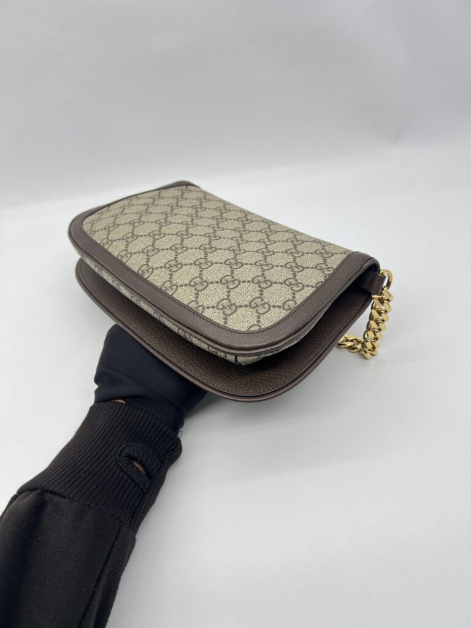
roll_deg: +4.6
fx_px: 472
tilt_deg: -44.0
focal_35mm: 26
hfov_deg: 53.1
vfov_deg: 67.3
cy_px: 314
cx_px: 236
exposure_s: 1/100
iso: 32
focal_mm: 5.7
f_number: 1.5
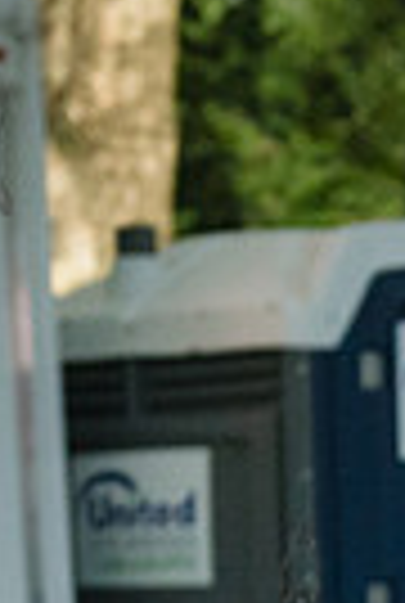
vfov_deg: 8.9
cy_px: 785
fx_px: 3794
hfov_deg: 6.0
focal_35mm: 226
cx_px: 723
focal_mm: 45
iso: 3200
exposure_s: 1/125
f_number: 4
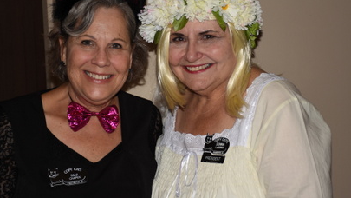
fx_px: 903
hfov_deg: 22.0
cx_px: 172
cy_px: 90
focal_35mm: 97
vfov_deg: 12.5
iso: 100
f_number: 4.8
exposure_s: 1/60
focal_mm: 50
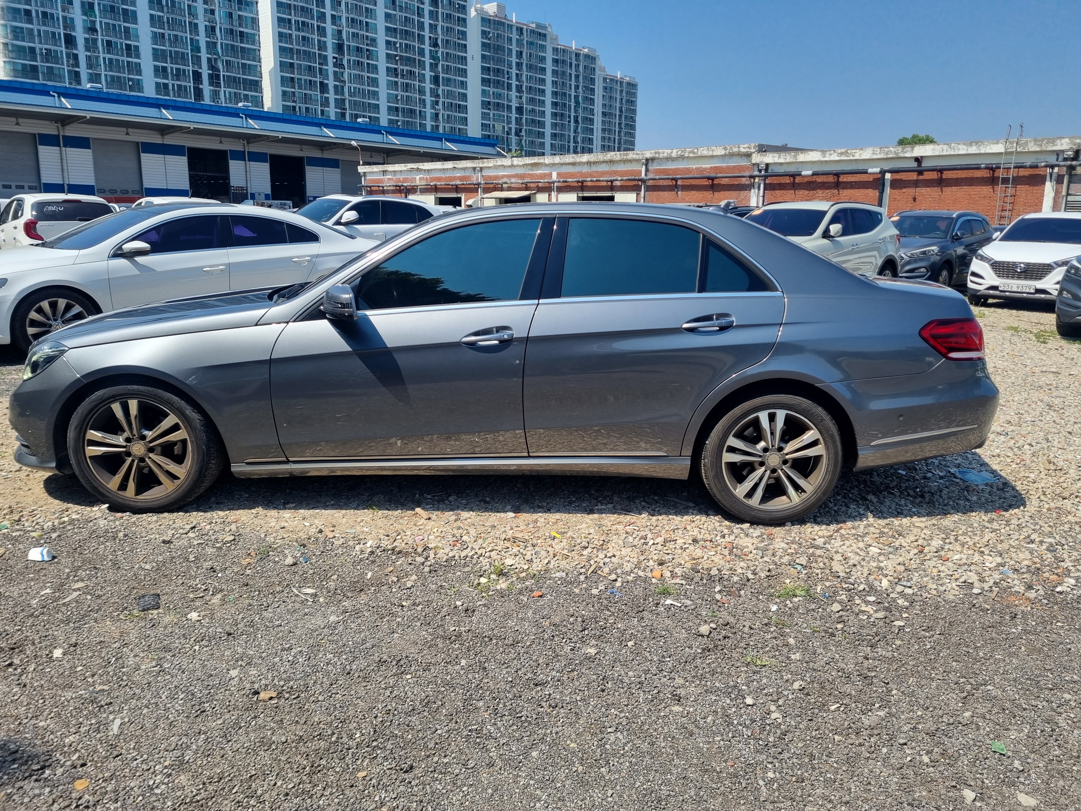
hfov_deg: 67.3
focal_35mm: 26
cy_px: 406
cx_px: 540
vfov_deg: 53.1
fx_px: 812
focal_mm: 5.4
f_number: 1.8
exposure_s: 1/2320
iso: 50
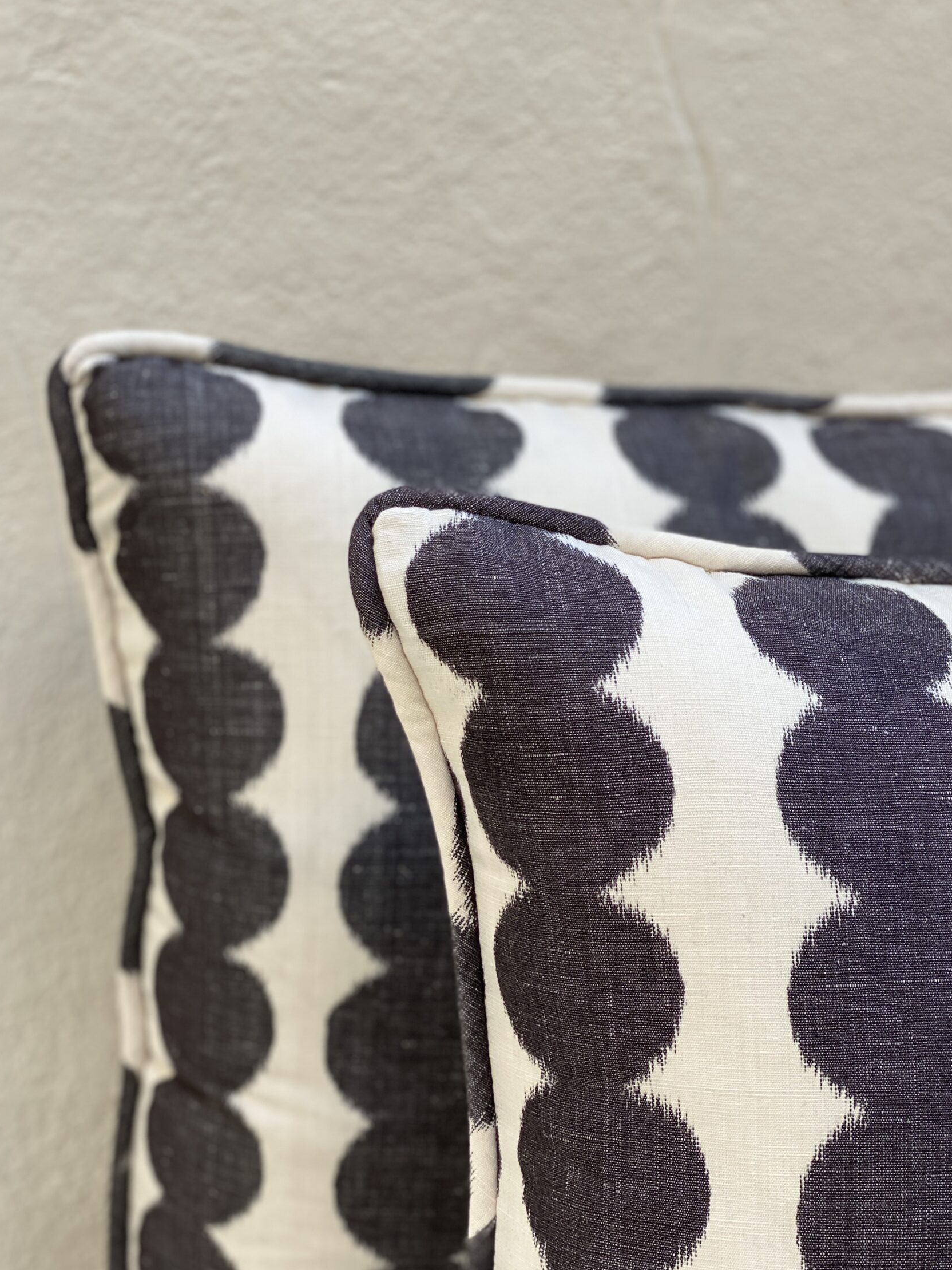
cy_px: 584
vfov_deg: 32.2
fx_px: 2200
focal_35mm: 60
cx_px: 527
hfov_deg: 24.4
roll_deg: -3.2
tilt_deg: -17.0
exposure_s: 1/122
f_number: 2
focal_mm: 6
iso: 25
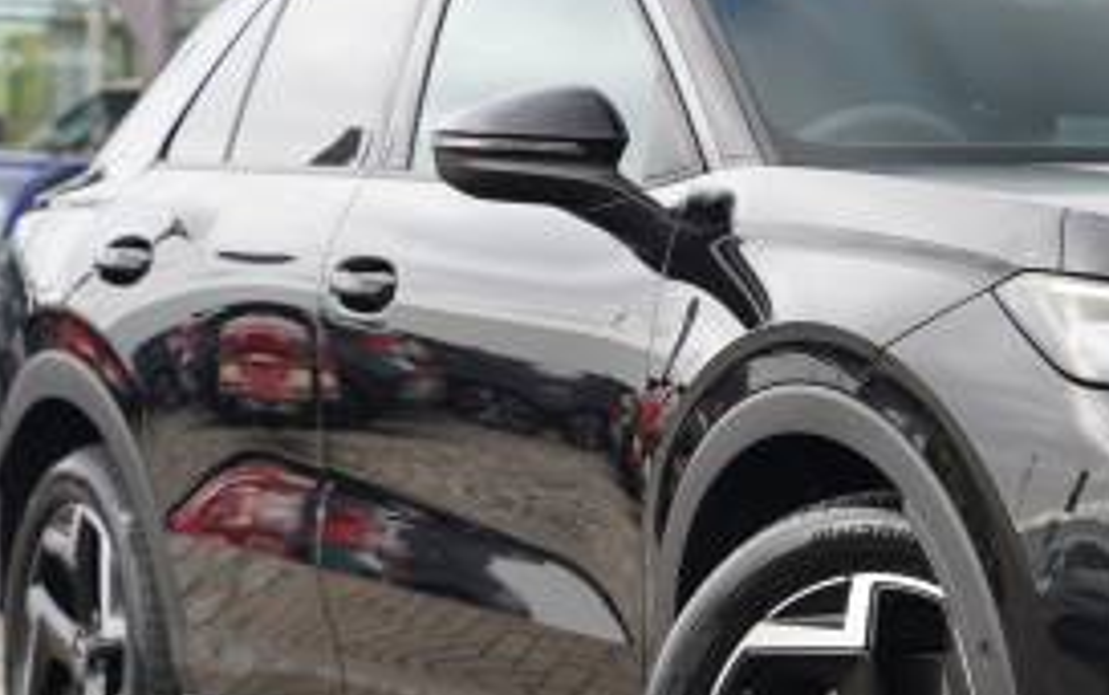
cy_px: 358
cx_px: 1194
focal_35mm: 155
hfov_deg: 13.3
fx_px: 4688
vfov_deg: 8.5
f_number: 4.5
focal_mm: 65
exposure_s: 1/100
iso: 100
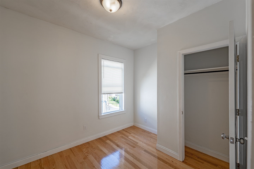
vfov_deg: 81.2
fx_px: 99
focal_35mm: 14
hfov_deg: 104.3
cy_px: 84
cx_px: 127
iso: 100
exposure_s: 1/100
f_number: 8
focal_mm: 14
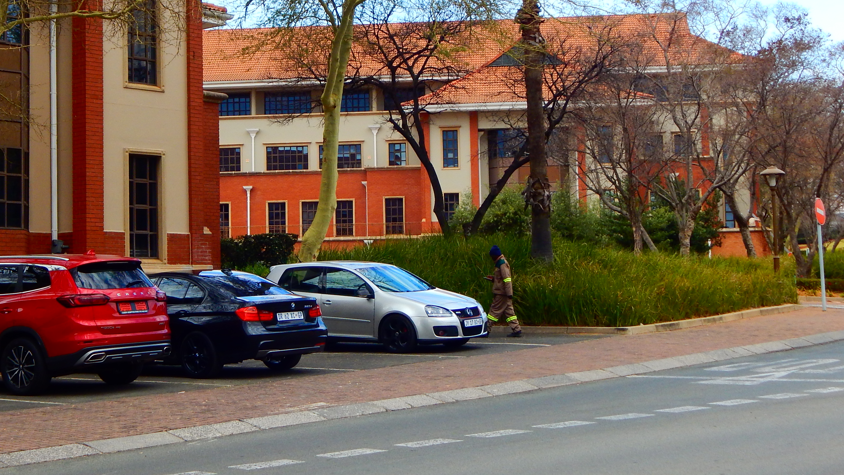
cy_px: 191
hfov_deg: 28.9
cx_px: 333
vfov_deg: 16.5
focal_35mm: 73
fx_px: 1634
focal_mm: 8.6
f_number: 3.7
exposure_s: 1/320
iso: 125
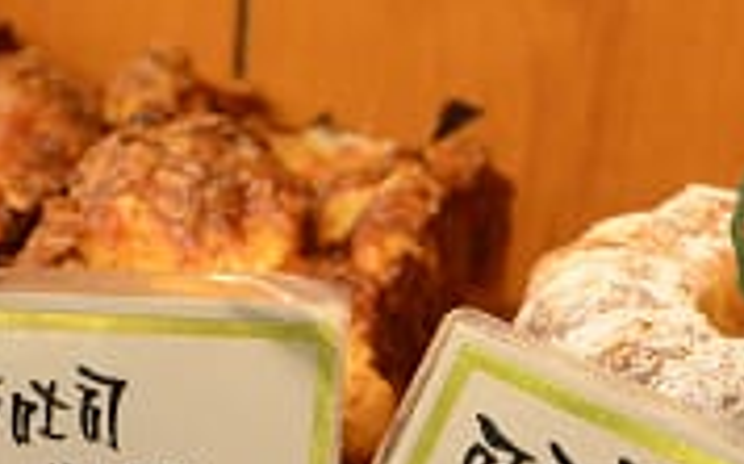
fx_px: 2241
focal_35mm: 111
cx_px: 351
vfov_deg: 11.7
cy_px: 418
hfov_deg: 18.8
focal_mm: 23
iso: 3200
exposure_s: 1/640
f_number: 4.5
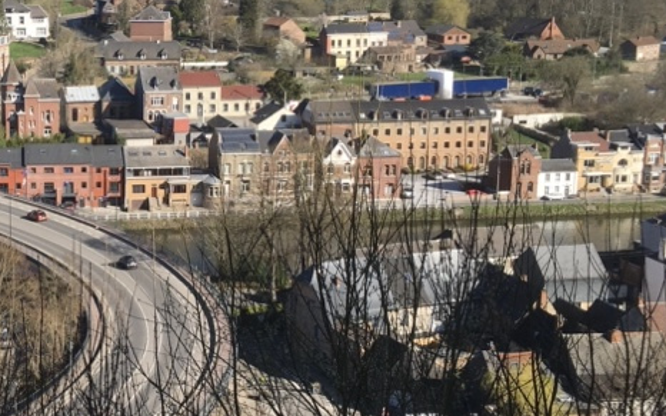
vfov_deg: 19.7
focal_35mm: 66
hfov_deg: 29.1
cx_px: 6
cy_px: 193
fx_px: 1198
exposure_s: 1/1399
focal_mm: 4.15
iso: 25
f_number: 2.2
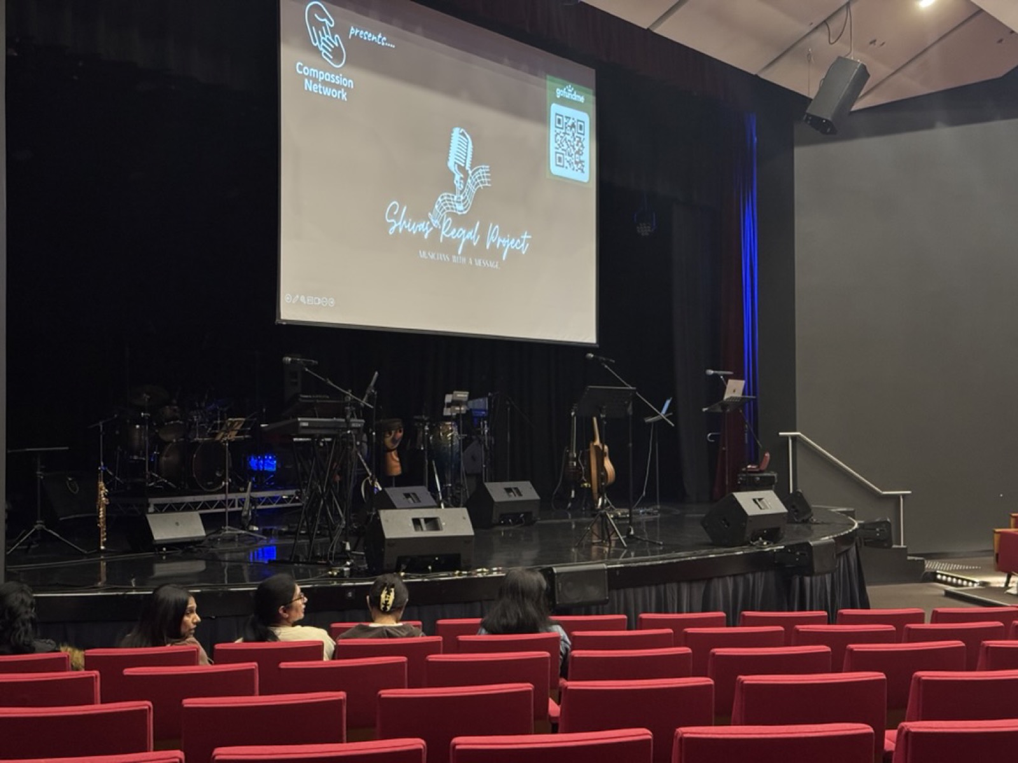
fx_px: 1412
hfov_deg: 39.7
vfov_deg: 30.3
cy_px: 382
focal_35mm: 48
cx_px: 509
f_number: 1.78
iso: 640
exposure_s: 1/25
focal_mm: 6.76
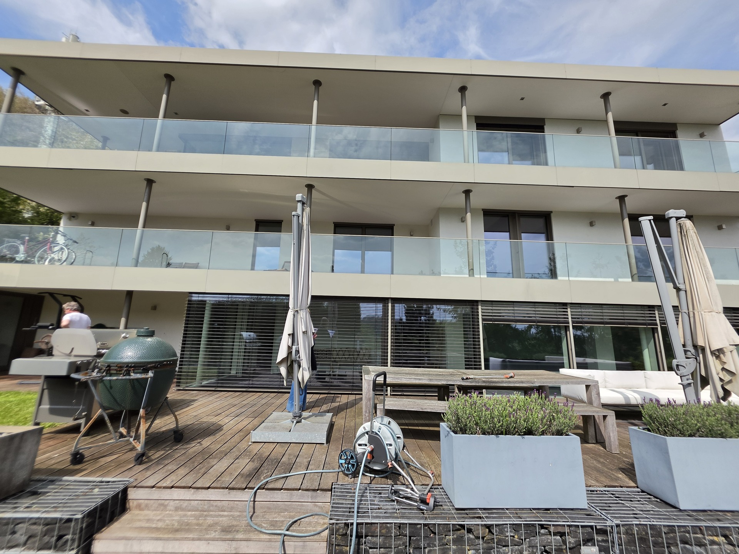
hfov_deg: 106.2
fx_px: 278
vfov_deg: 89.9
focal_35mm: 13
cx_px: 370
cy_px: 277
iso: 32
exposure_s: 1/1681
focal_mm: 2.2
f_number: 1.9
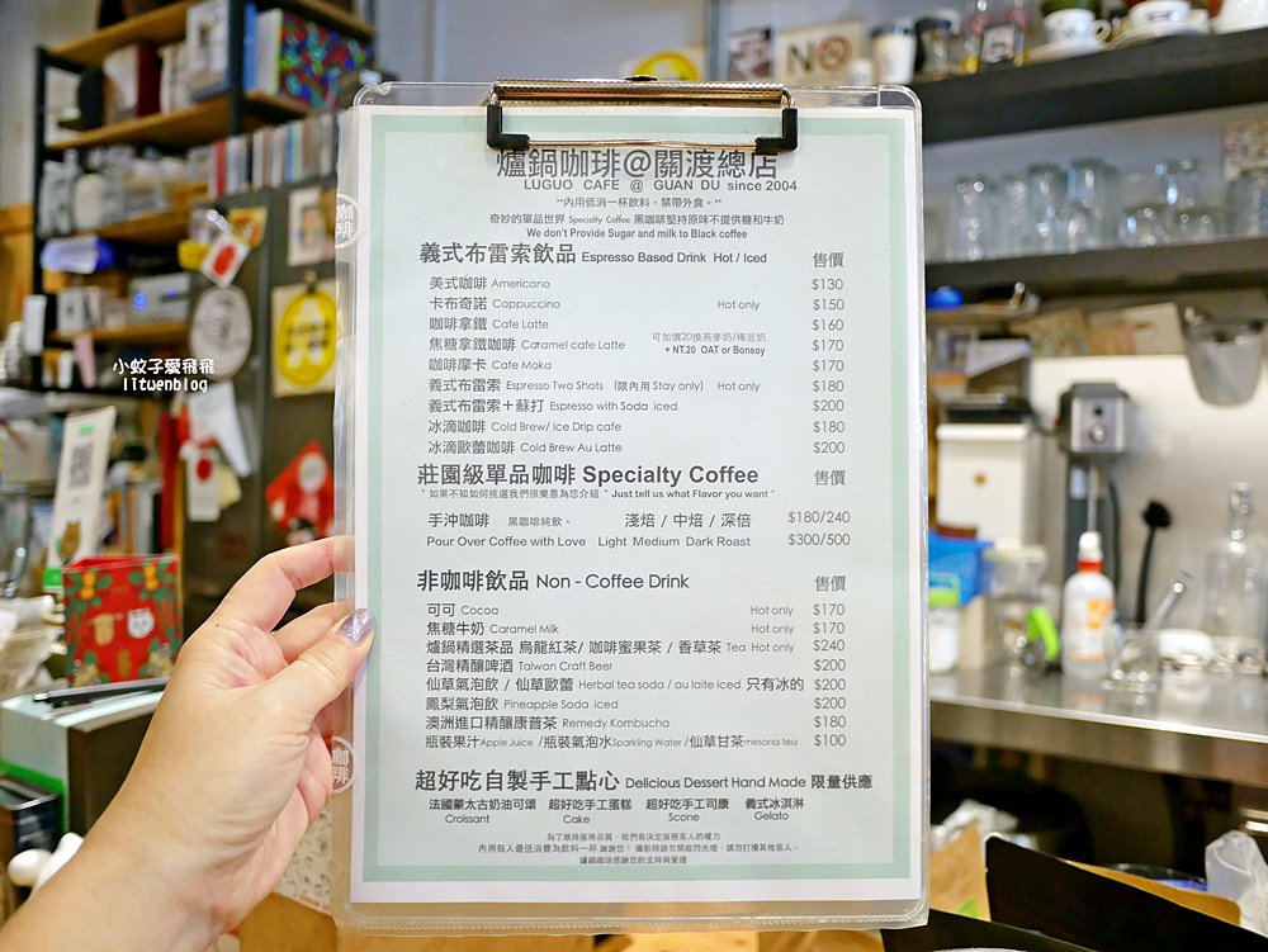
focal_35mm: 28
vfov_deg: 49.8
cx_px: 634
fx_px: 1026
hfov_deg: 63.4
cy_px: 476
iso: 640
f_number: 2.5
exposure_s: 1/60
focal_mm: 14
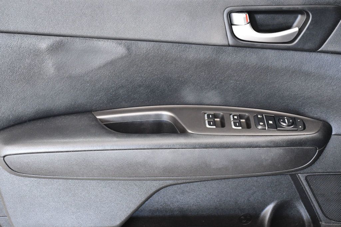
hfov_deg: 27.0
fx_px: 710
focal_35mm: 75
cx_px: 170
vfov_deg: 18.2
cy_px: 114
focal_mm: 50
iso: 2500
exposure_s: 1/80
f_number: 7.1
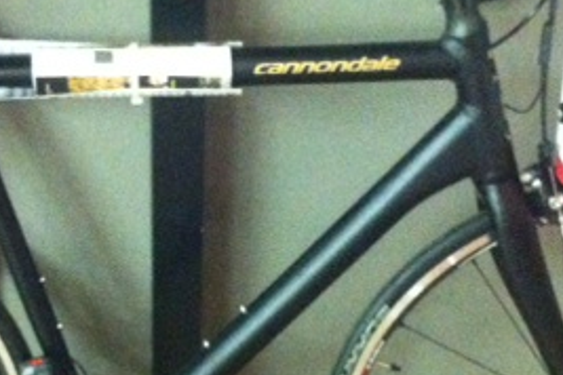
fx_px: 1360
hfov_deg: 23.3
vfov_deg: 15.7
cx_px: 211
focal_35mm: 87
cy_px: 244
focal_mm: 3.85
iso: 1000
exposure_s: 1/15
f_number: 2.8
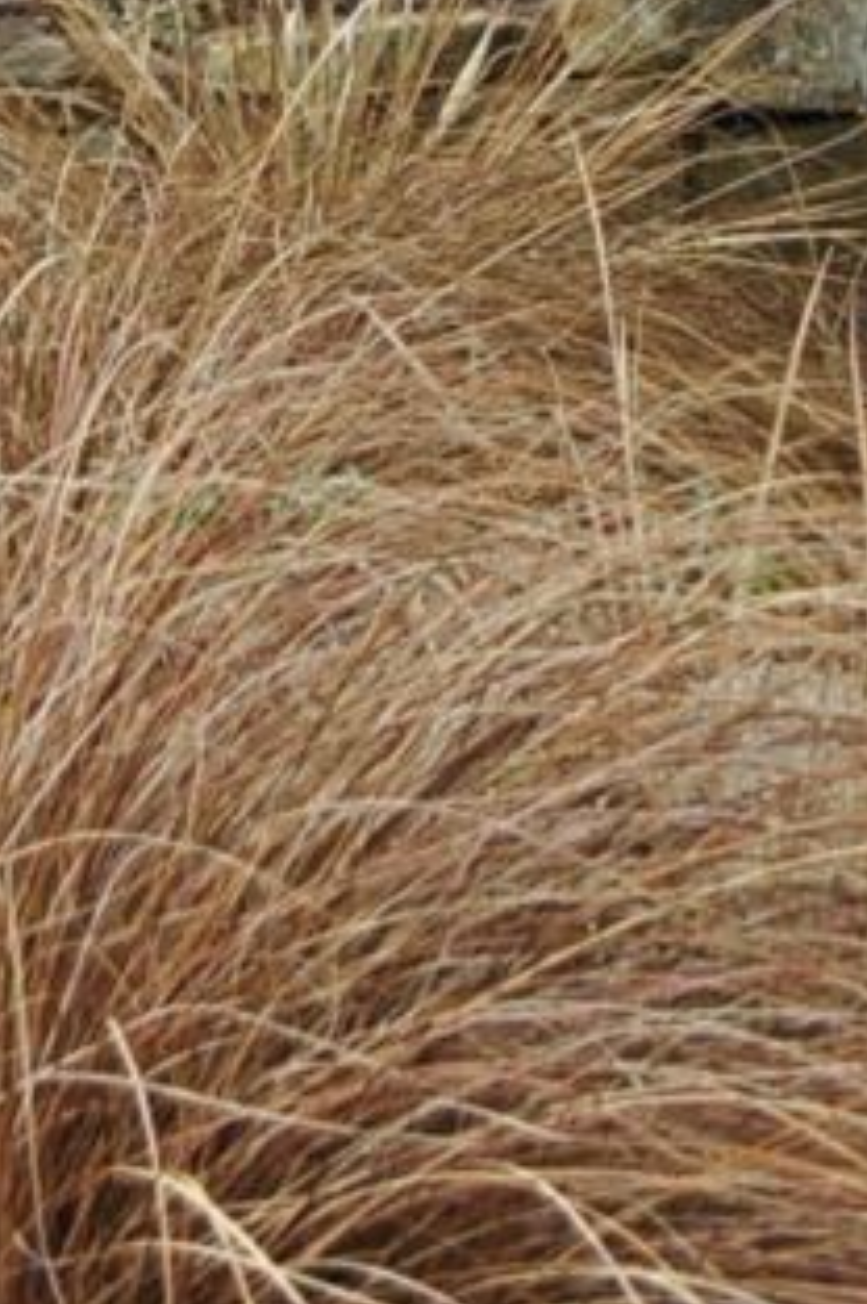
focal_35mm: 265
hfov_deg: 5.0
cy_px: -2060
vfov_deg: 7.2
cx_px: 1982
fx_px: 9594
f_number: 8
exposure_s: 1/320
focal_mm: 26
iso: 250
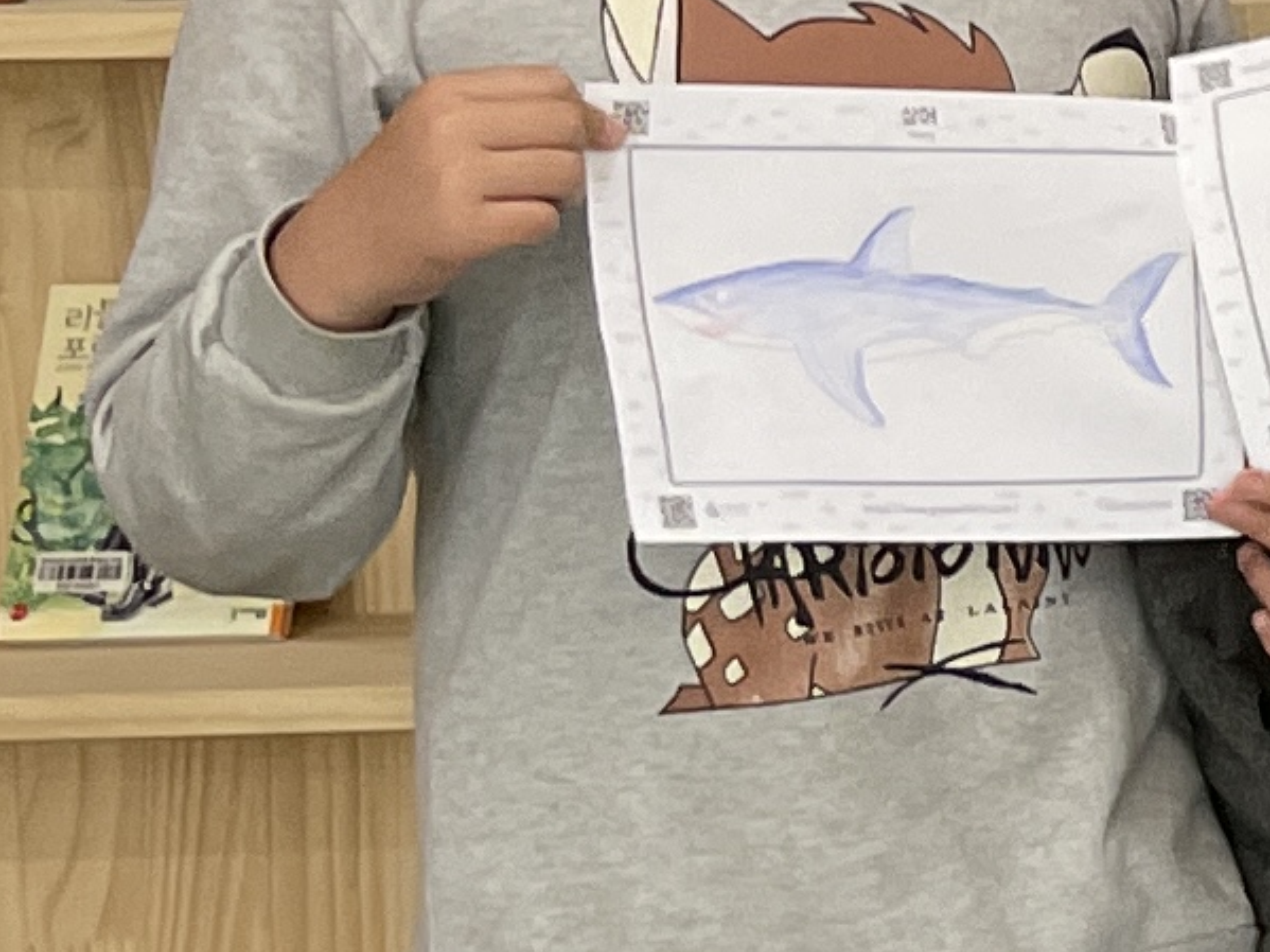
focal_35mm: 175
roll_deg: +0.2
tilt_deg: -3.4
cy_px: 195
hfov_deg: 9.0
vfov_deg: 8.5
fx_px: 6419
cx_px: 3910
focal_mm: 4.2
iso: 64
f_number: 1.6
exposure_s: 1/60
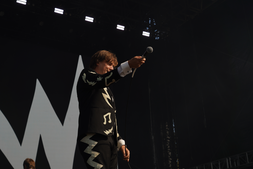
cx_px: 126
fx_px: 429
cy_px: 84
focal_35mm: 61
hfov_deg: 32.9
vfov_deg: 22.3
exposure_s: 1/400
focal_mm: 61
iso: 100
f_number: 8
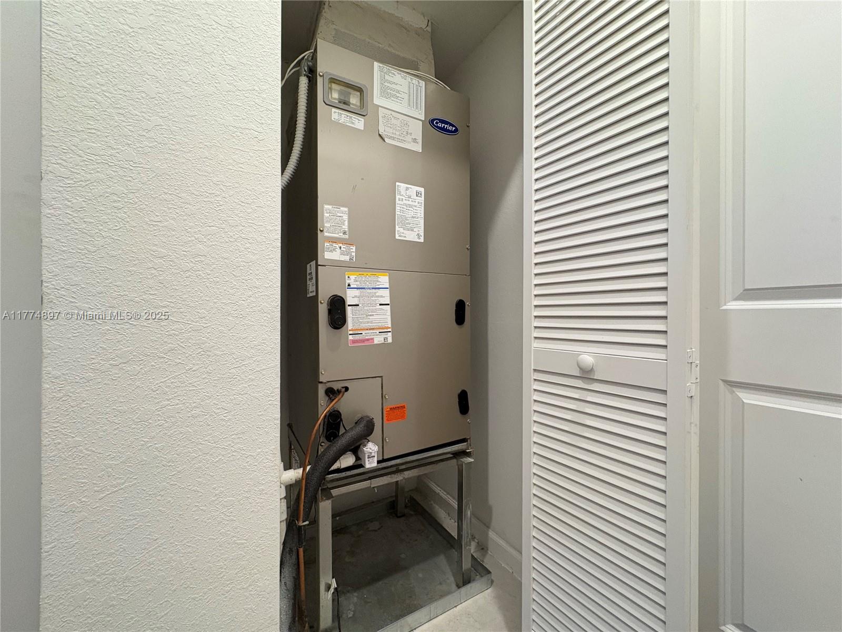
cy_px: 316
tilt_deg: +0.8
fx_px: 341
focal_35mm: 14
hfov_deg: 102.1
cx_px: 421
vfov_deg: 85.7
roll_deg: -0.1
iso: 400
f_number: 2.2
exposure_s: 1/60
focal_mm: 2.22
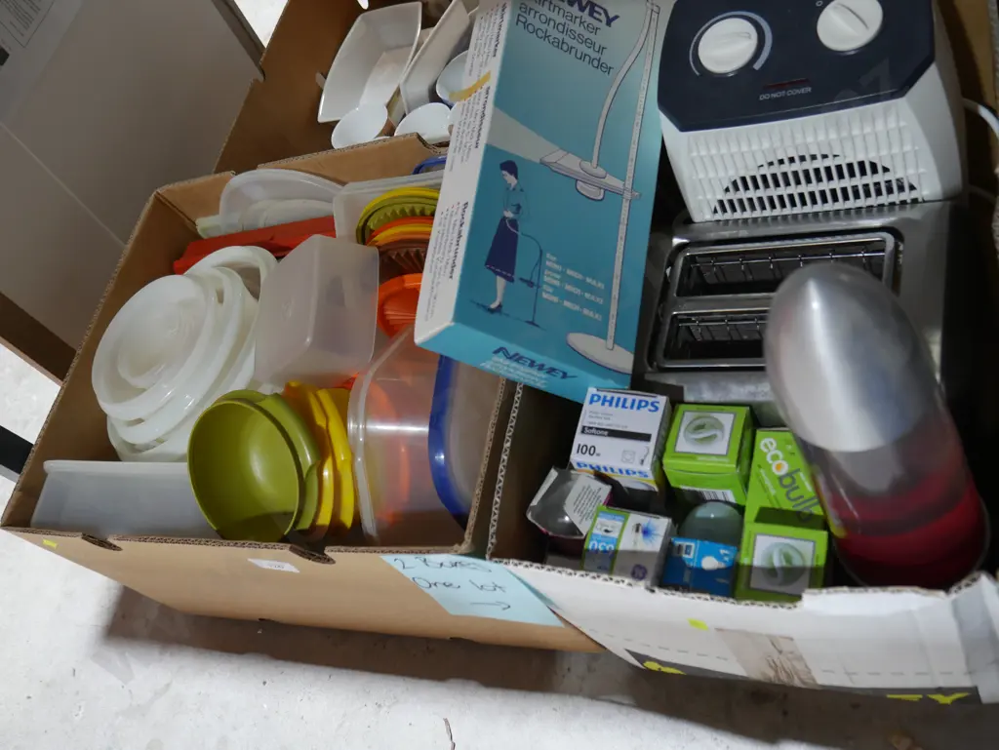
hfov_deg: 53.9
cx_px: 500
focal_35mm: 34
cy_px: 375
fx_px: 982
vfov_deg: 41.8
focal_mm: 17
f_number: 4
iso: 640
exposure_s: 1/60
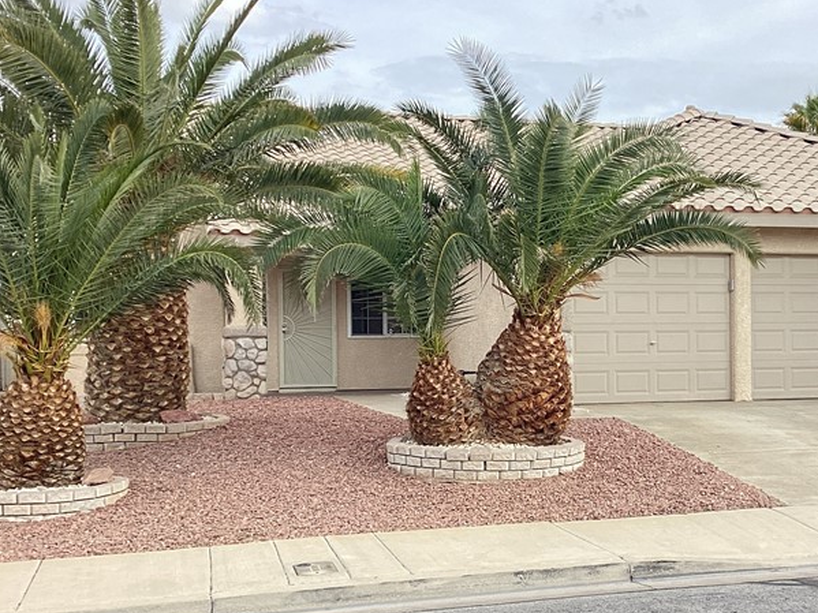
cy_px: 367
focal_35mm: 53
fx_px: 1252
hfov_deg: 35.7
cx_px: 565
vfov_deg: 27.5
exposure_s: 1/440
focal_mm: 3.3
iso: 25
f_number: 2.4
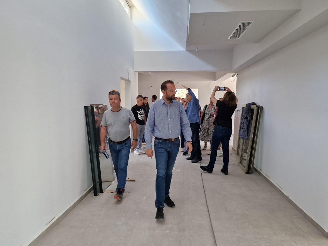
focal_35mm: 24
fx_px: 227
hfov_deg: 71.6
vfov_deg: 56.8
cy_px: 126
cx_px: 167
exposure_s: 1/180
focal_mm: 6.4
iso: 200
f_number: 1.8
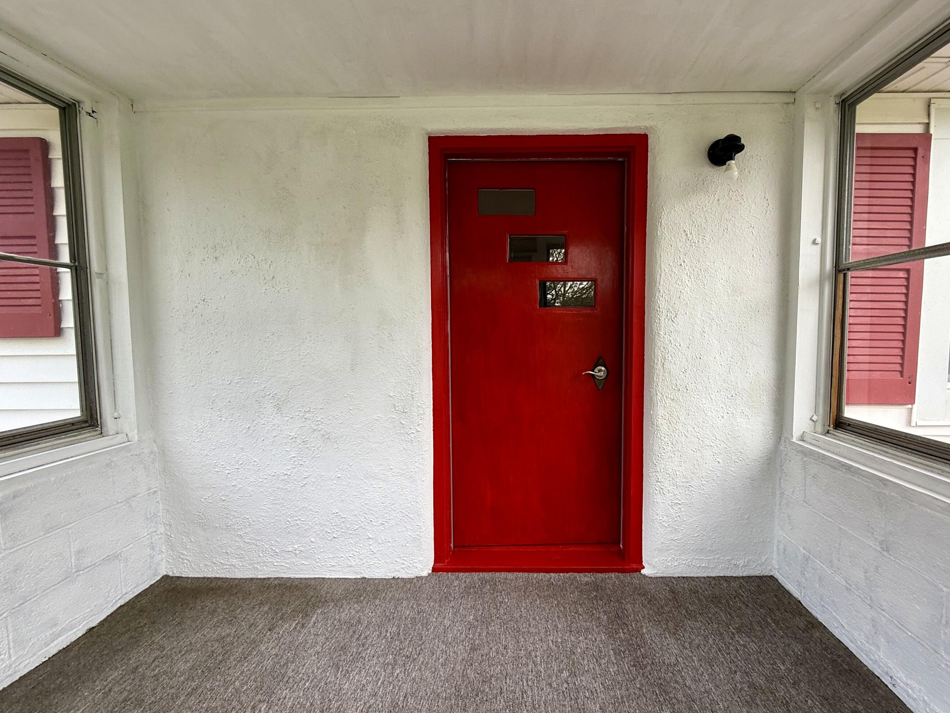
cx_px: 513
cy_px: 359
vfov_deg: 78.1
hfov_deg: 94.3
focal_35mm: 16
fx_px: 439
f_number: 2.2
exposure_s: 1/149
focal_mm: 2.22
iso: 50
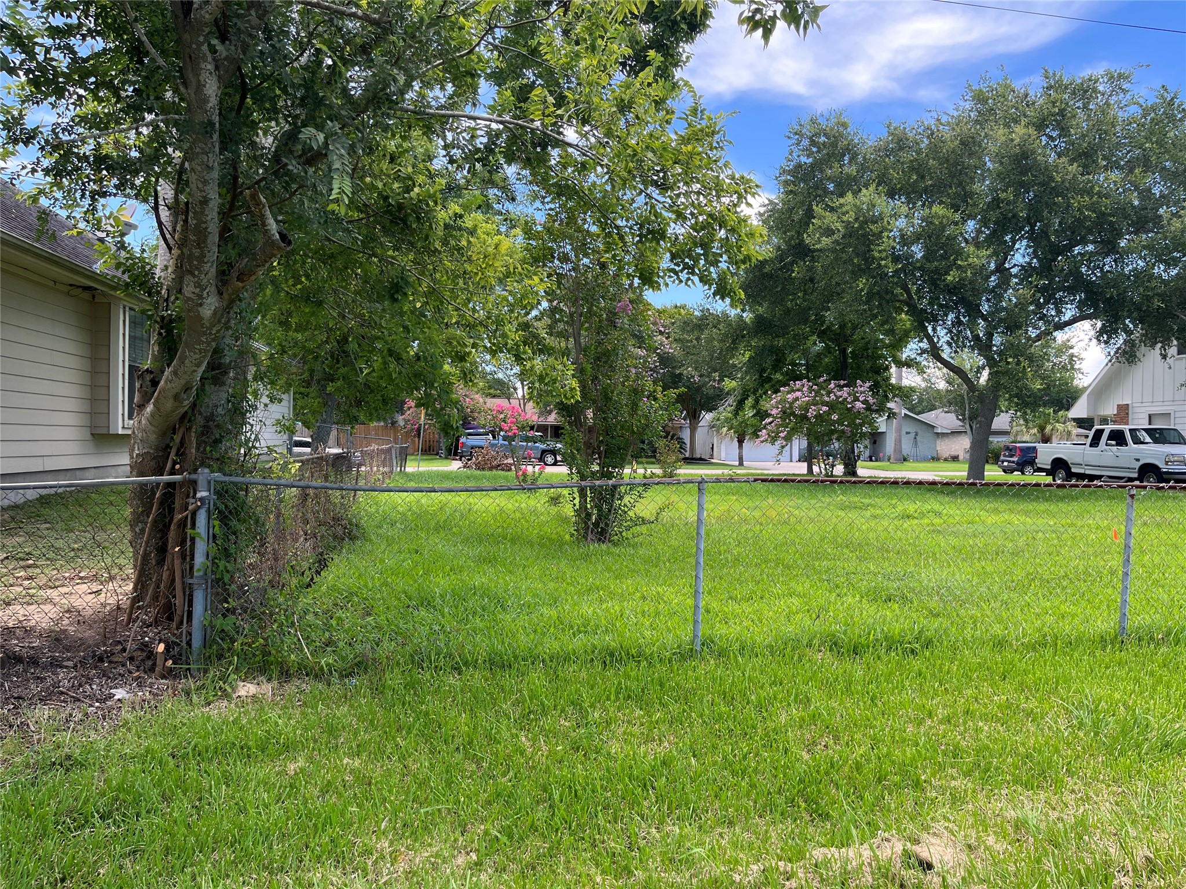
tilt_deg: +0.0
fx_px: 891
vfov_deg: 53.1
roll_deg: -0.7
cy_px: 444
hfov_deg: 67.3
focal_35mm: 26
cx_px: 593
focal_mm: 5.1
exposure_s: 1/508
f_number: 1.6
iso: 50
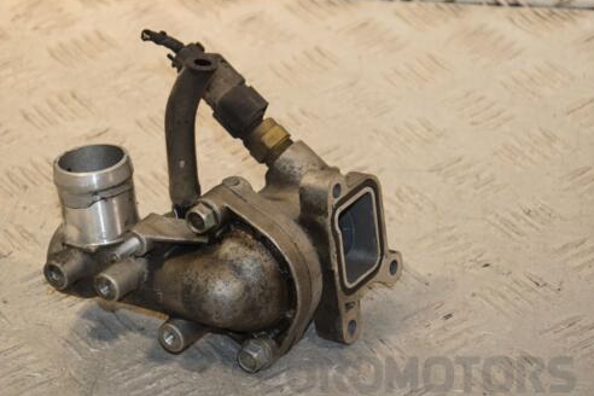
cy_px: 214
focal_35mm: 128
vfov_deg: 10.7
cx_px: 237
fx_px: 2112
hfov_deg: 16.0
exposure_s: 1/200
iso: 800
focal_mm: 70
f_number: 6.3
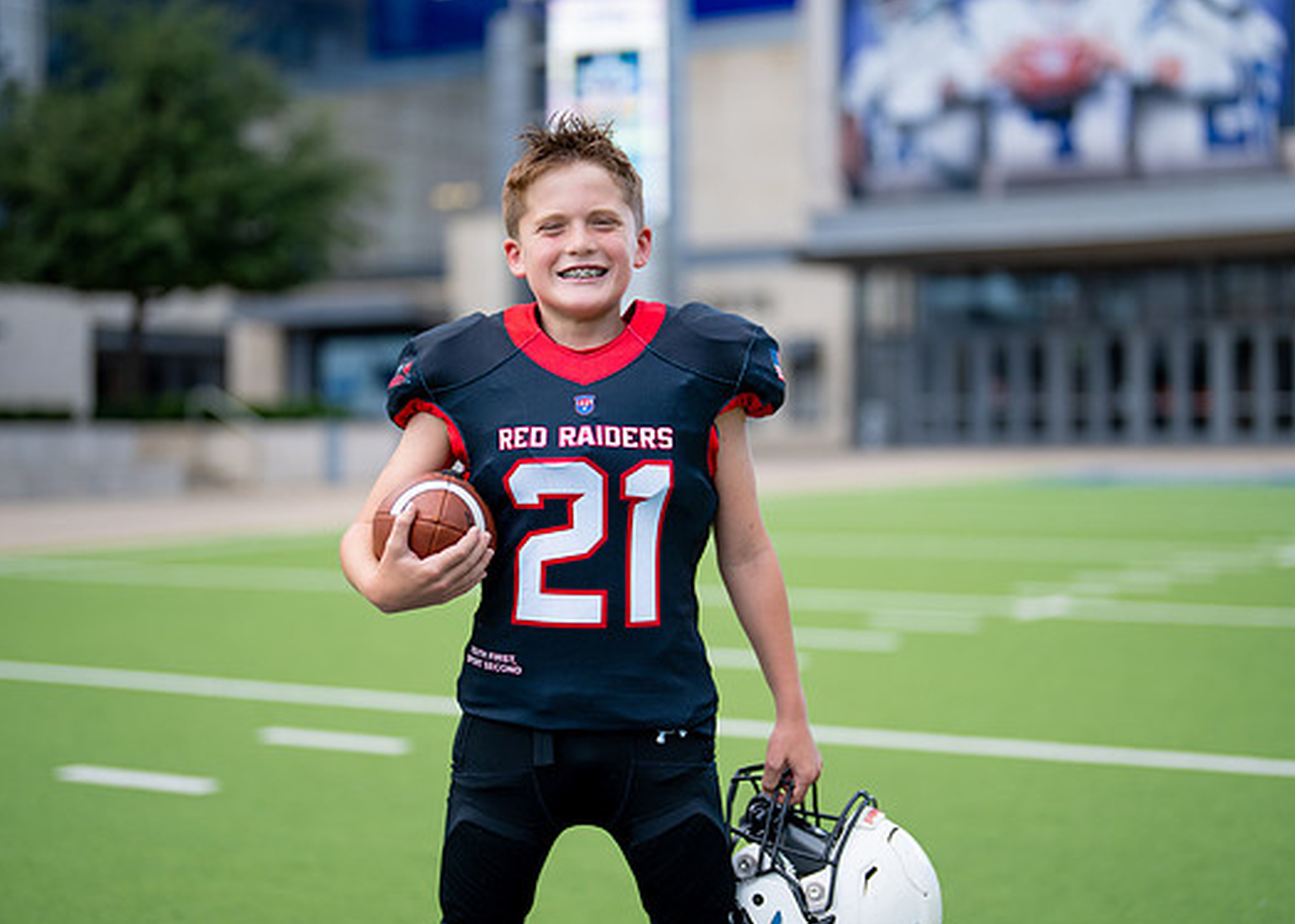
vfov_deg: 22.6
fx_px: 2316
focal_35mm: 63
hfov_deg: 31.2
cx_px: 658
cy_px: 457
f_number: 1.2
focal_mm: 50
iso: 100
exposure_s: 1/1600
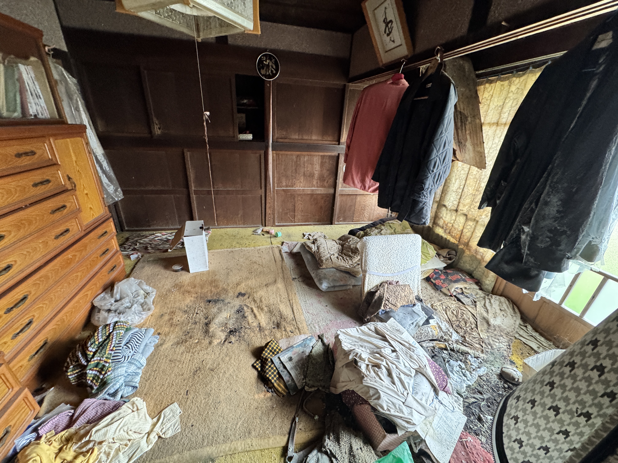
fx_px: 250
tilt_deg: -25.5
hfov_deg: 102.1
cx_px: 309
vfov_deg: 85.7
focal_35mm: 14
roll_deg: -3.1
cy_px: 232
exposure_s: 1/60
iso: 400
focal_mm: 2.22
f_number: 2.2
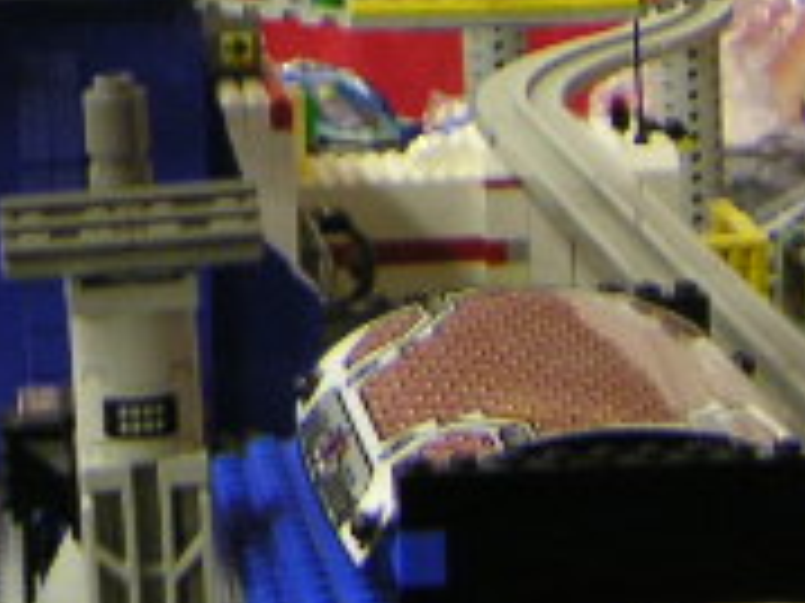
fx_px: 3323
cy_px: -117
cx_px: -202
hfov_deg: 13.4
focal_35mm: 143
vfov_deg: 10.2
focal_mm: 5.3
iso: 100
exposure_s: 1/6
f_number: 2.9
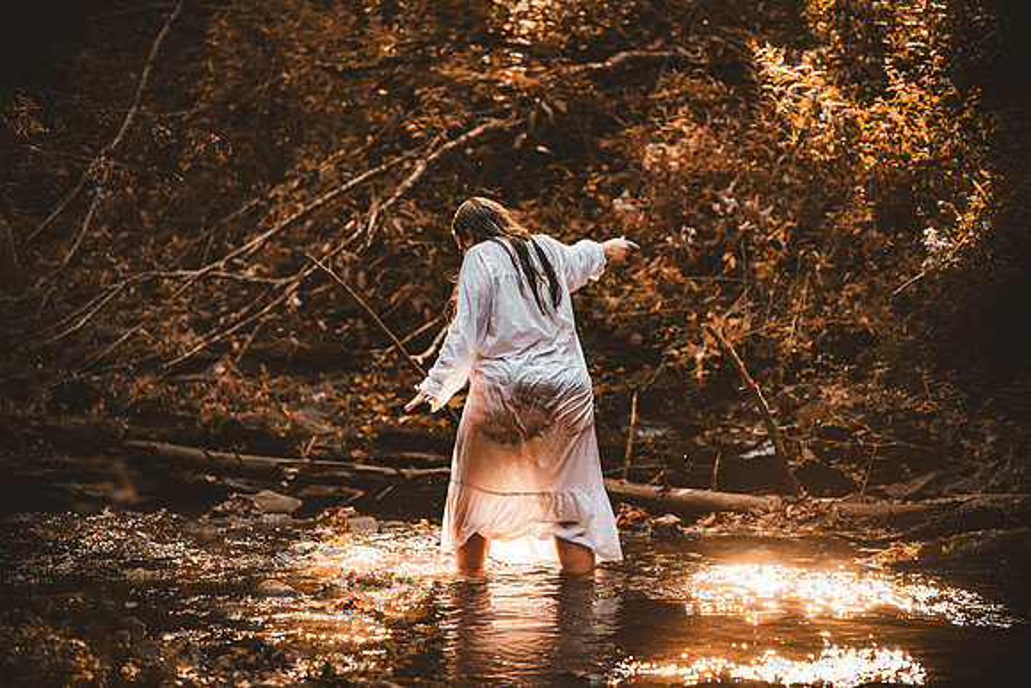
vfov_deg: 9.2
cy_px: 344
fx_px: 4297
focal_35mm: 150
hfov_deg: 13.7
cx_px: 516
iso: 1000
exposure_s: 1/400
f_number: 2.8
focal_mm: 150
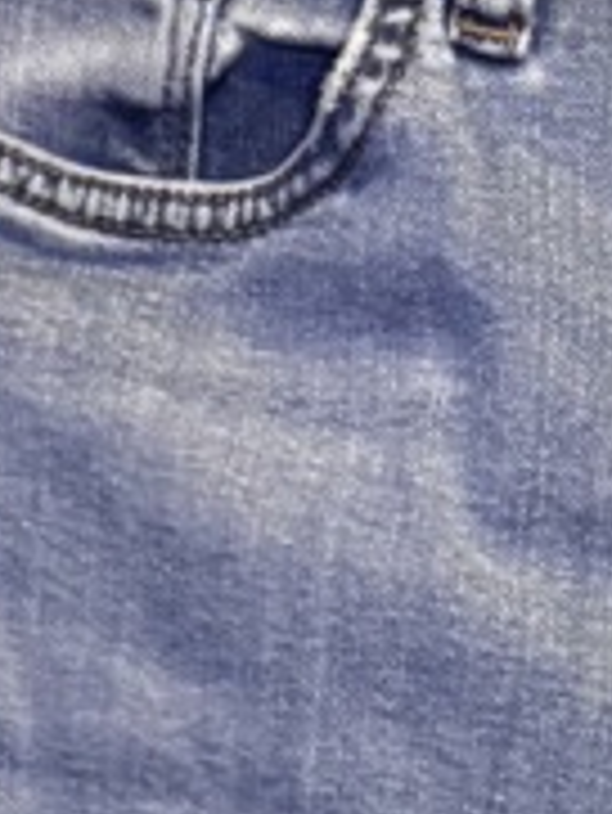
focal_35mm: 170
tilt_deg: -15.6
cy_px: 1983
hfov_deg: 8.6
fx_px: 4003
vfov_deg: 10.1
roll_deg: +0.4
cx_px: 724
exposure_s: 1/49
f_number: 1.78
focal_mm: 6.76
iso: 800
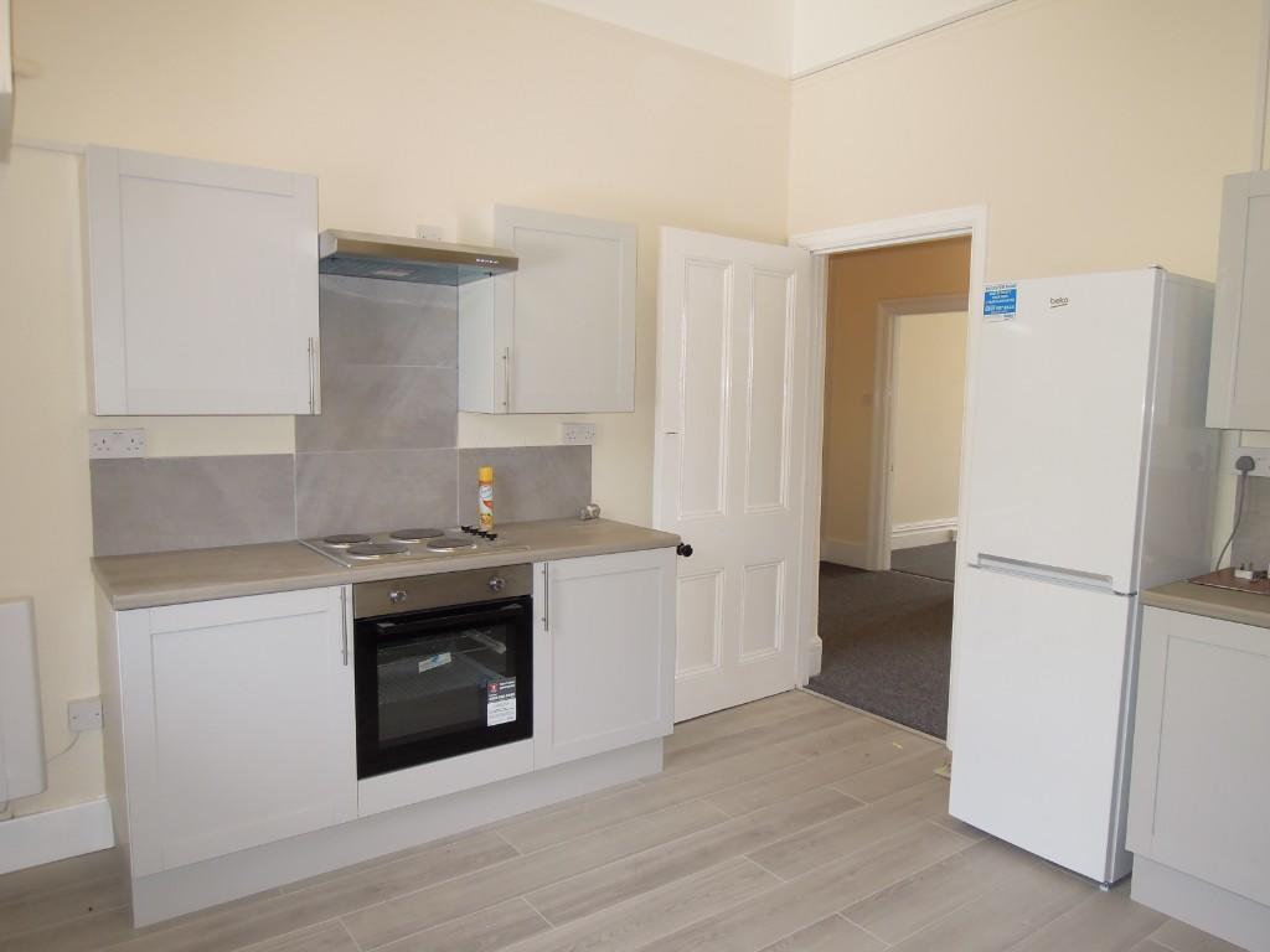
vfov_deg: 56.8
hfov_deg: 71.6
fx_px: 881
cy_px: 476
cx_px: 635
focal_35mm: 24
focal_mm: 4.3
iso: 160
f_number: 2.8
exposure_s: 1/60
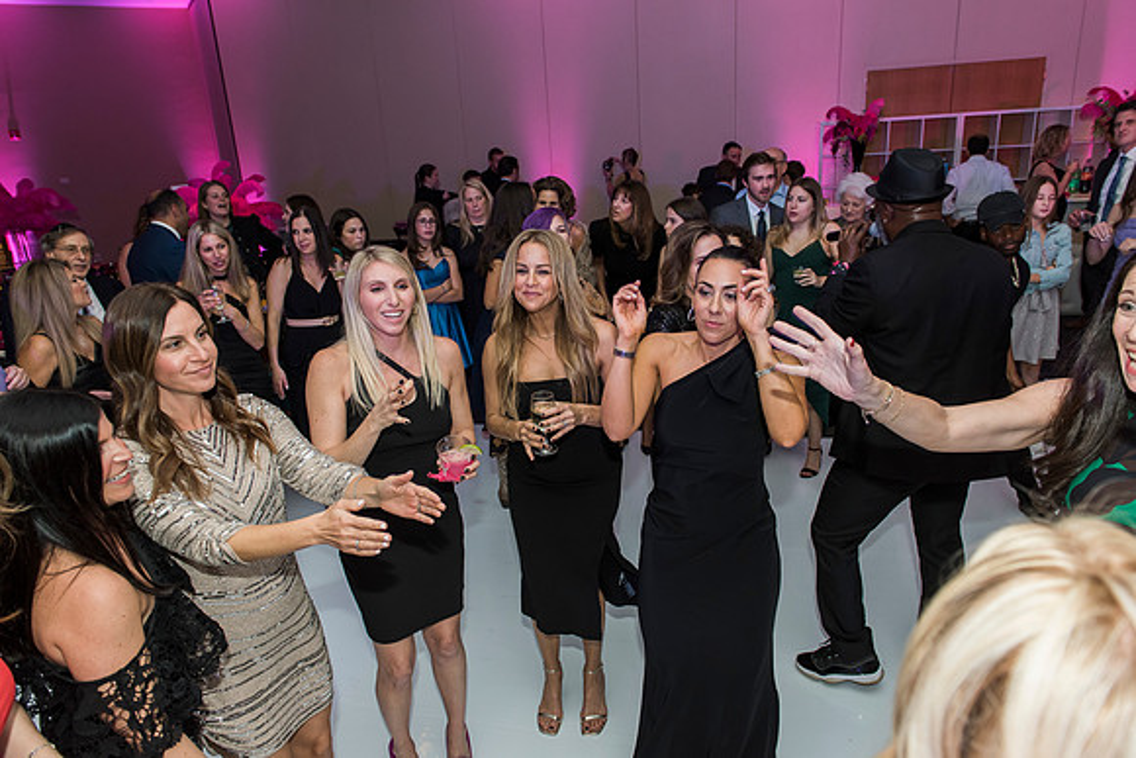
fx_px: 757
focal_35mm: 24
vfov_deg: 53.2
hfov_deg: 73.7
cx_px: 568
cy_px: 379
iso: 1000
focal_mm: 24
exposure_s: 1/100
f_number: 4.5
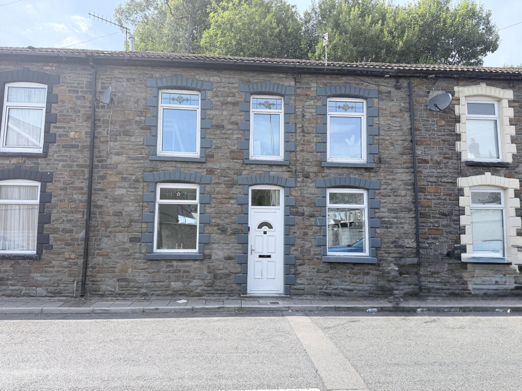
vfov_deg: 56.8
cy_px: 196
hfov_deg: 71.6
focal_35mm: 24
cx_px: 261
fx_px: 362
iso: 100
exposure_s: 1/2053
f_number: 1.78
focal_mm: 6.76
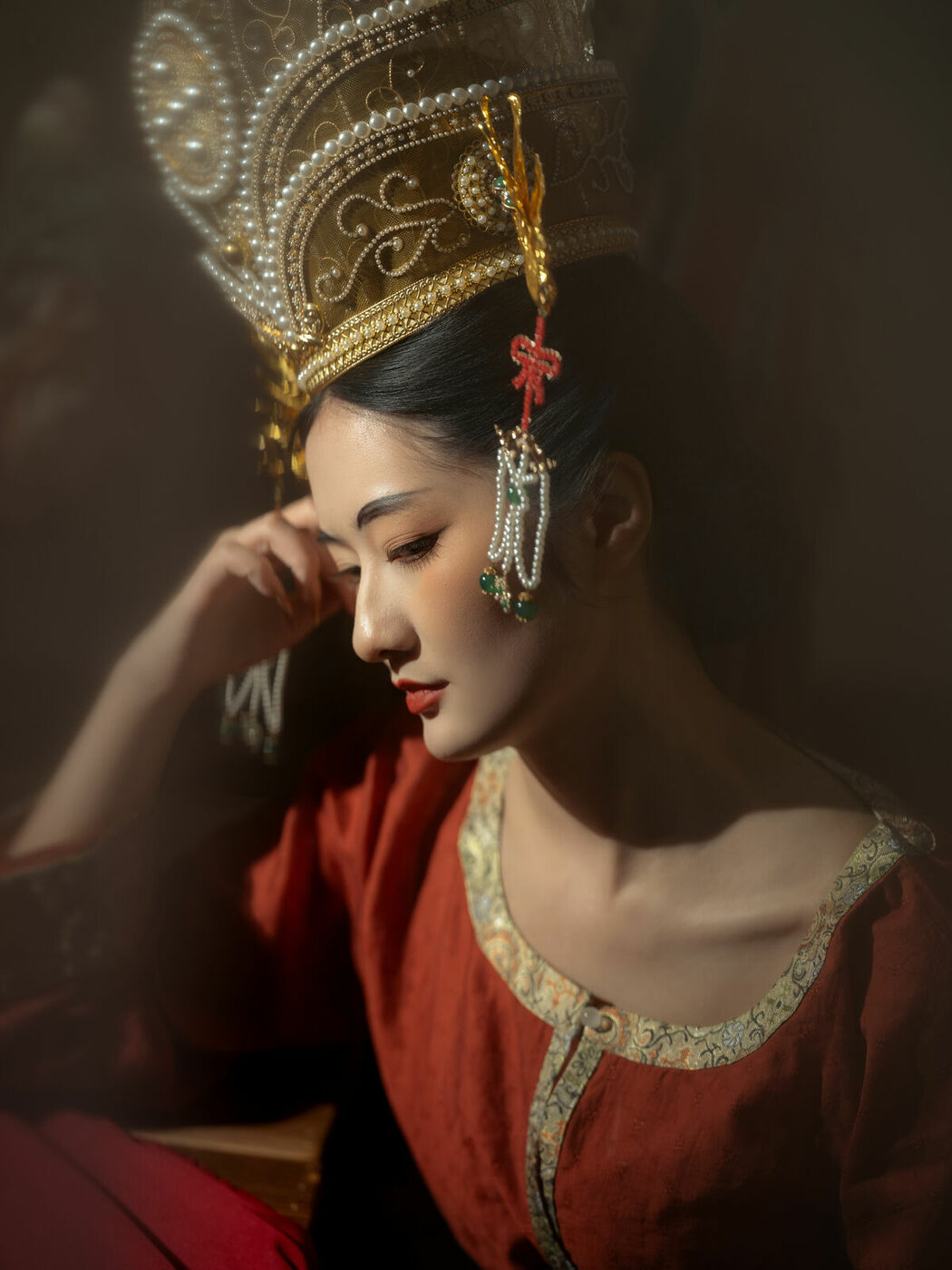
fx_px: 3190
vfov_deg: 22.5
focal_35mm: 87
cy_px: 635
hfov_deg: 17.0
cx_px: 476
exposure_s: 1/100
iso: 160
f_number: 2.2
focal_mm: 110
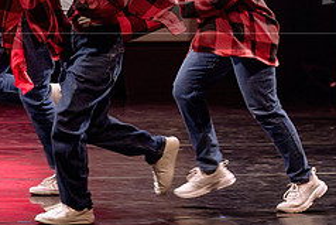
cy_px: -77
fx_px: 2867
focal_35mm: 307
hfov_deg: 6.7
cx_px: 126
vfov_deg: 4.5
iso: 1600
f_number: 2.8
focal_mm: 100
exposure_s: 1/200
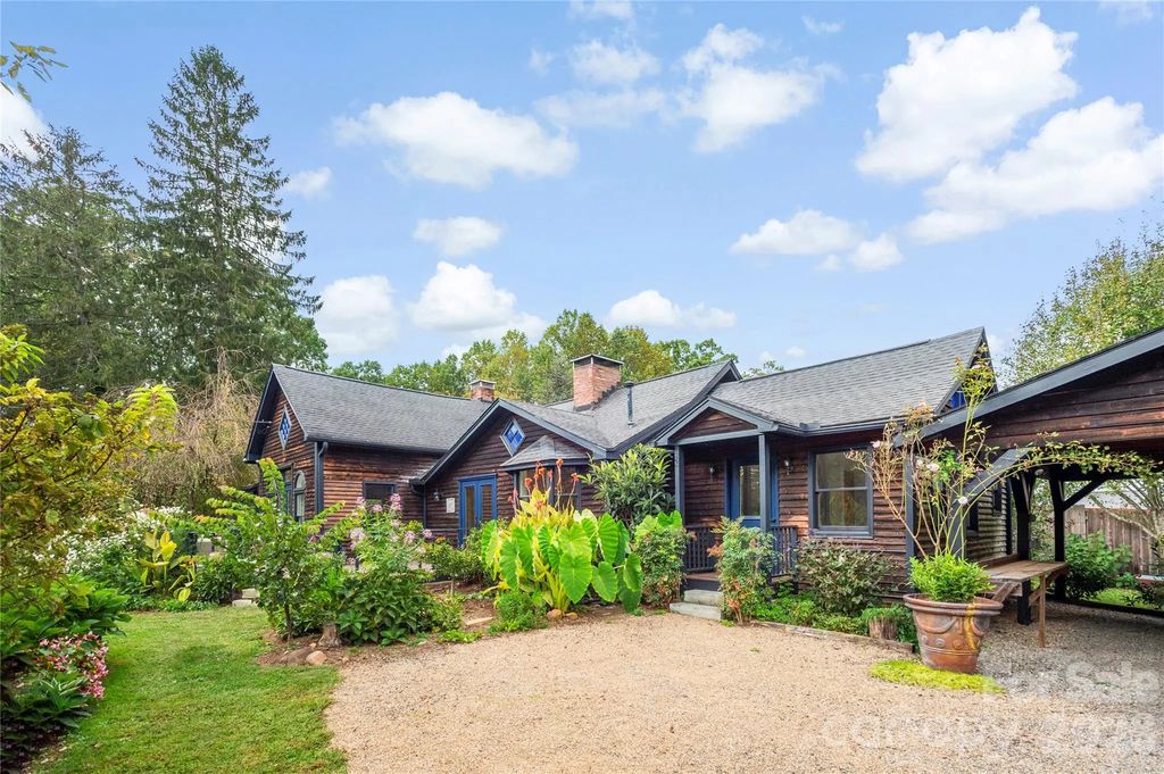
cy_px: 387
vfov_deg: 70.3
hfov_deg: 93.3
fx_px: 549
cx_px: 582
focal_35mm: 17
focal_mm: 17
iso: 640
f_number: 10
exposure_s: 1/200
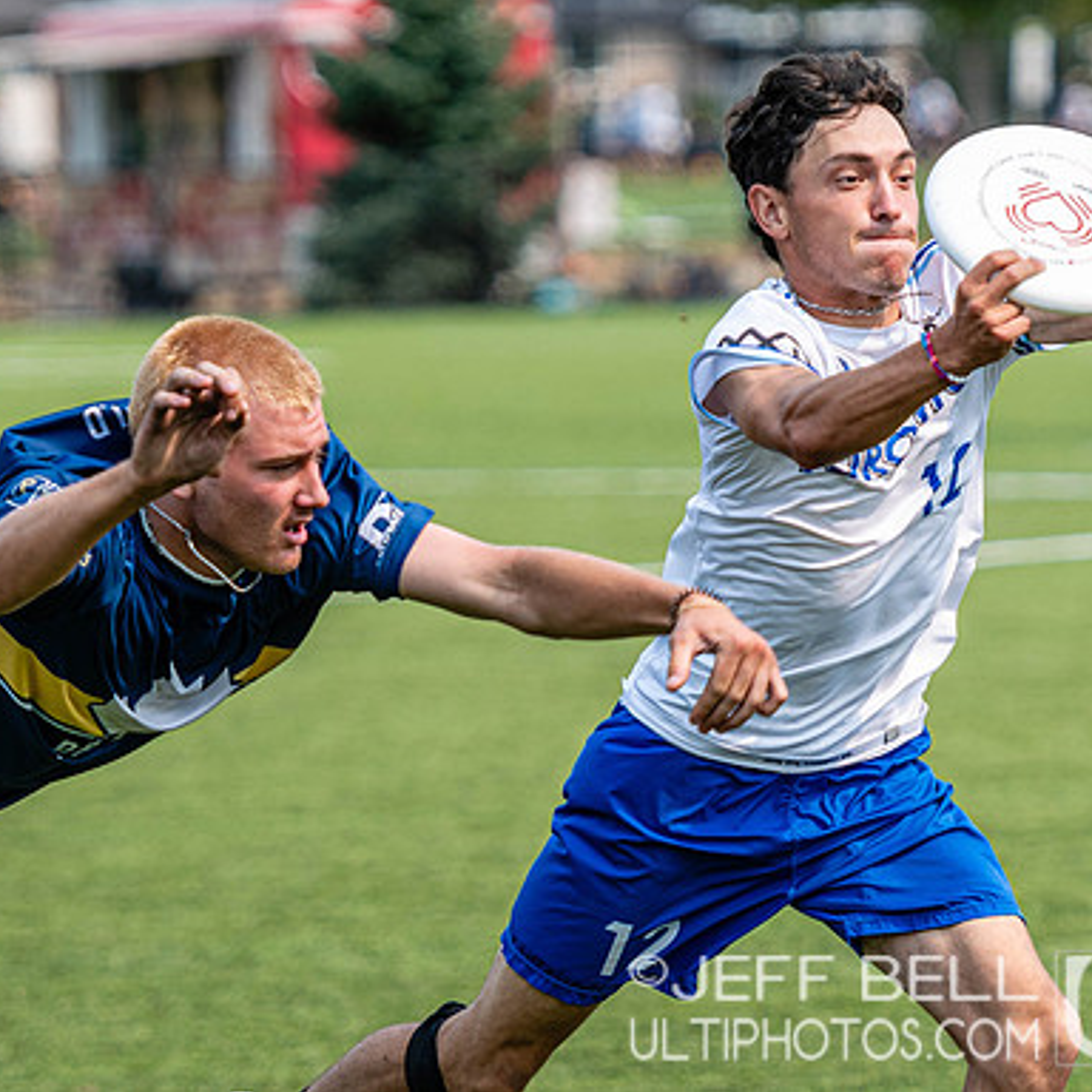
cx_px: 787
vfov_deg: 4.3
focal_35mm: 405
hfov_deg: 4.3
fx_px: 14455
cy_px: 777
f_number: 3.2
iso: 125
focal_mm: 145
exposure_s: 1/1250
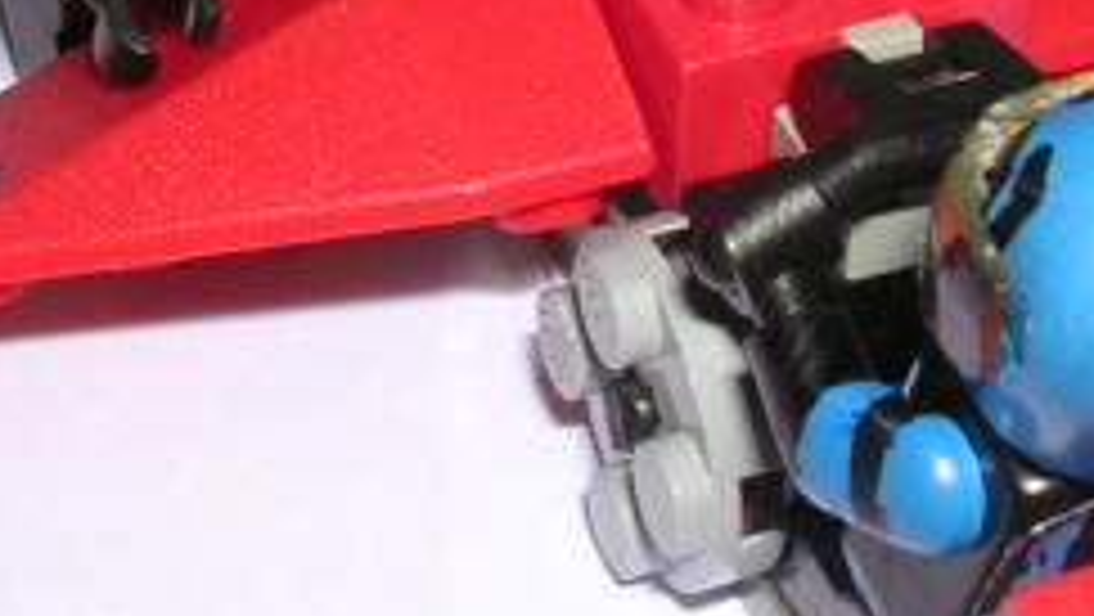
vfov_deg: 11.0
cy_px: -45
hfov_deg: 19.6
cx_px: 563
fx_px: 3164
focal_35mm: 109
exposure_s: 1/60.1
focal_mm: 5.8
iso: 100
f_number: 5.6
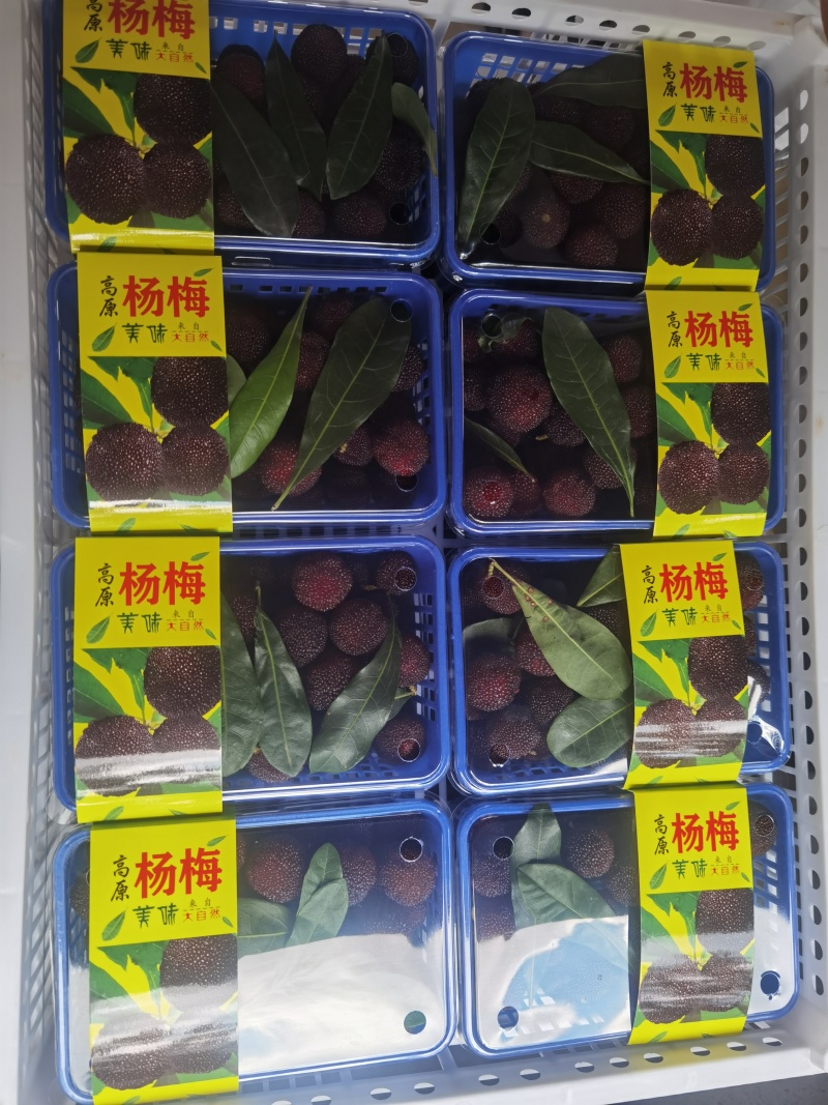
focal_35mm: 27
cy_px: 552
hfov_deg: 51.3
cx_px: 414
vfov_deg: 65.3
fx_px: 861
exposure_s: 1/298
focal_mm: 6.71
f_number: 1.9
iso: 50
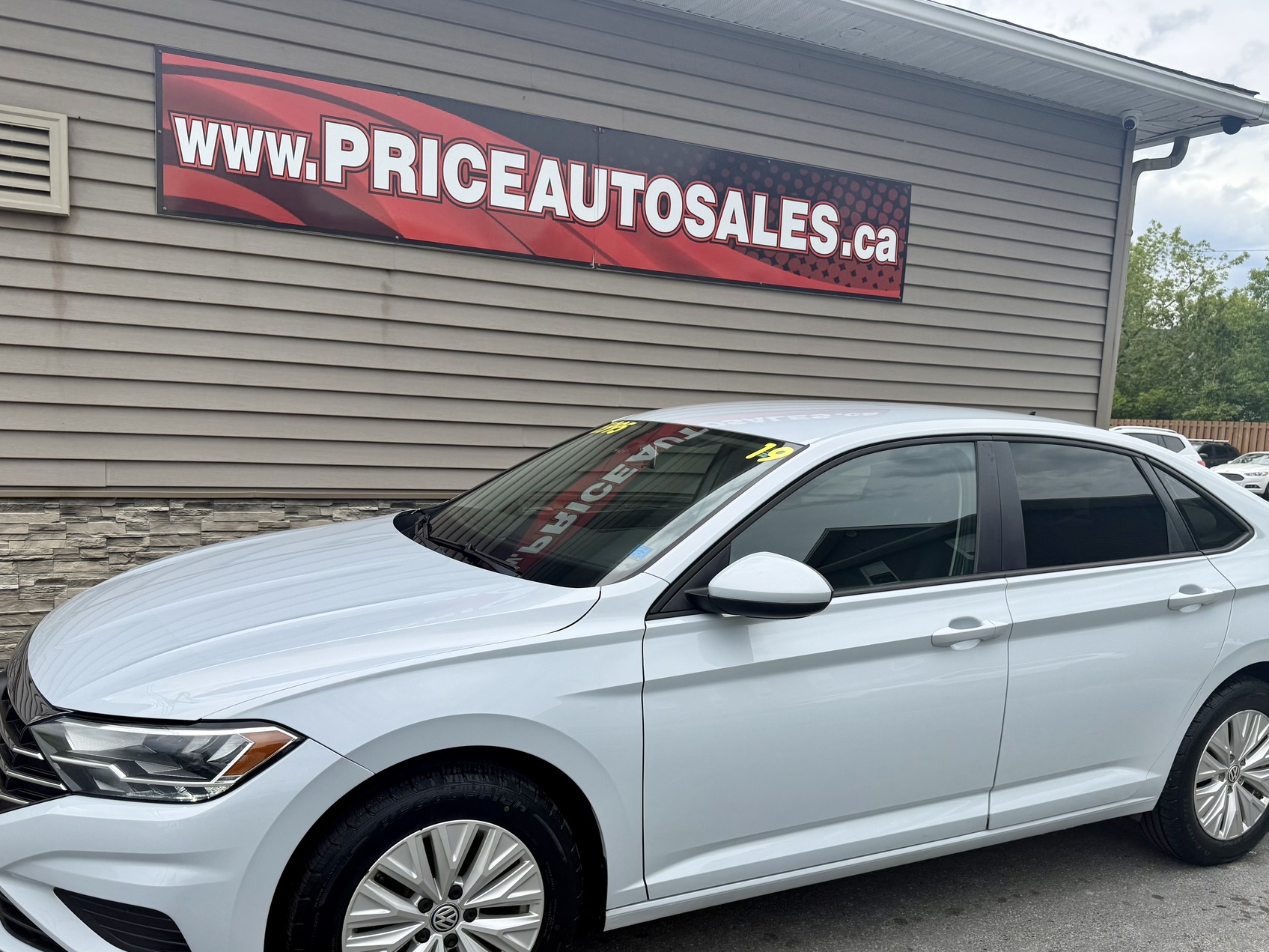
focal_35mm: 29
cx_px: 648
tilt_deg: -6.0
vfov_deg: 48.0
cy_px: 555
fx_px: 1063
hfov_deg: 61.7
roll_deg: -1.9
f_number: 1.78
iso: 80
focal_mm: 6.76
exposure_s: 1/2169
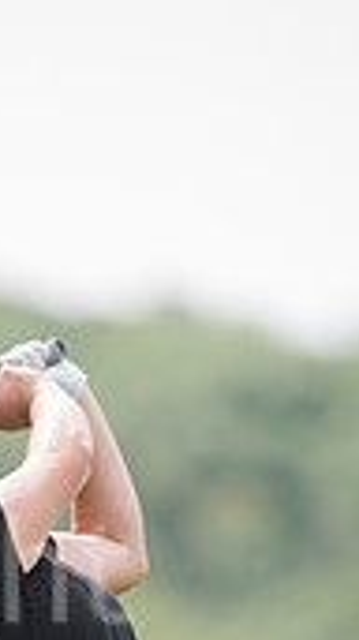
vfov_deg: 2.6
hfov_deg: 1.5
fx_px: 14033
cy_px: 778
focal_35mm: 828
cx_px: -67
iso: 500
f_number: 4.5
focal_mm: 300
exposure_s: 1/2000
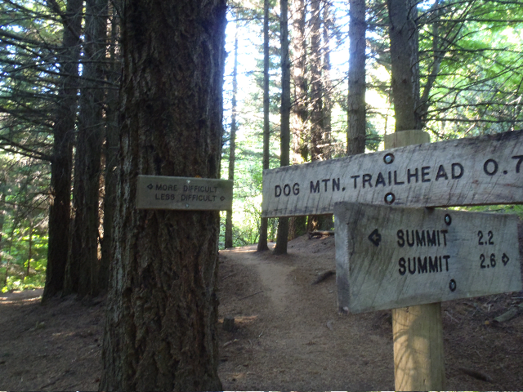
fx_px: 423
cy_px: 196
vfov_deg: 49.7
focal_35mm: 28
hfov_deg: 63.4
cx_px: 262
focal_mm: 5
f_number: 3.9
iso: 250
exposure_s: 1/4
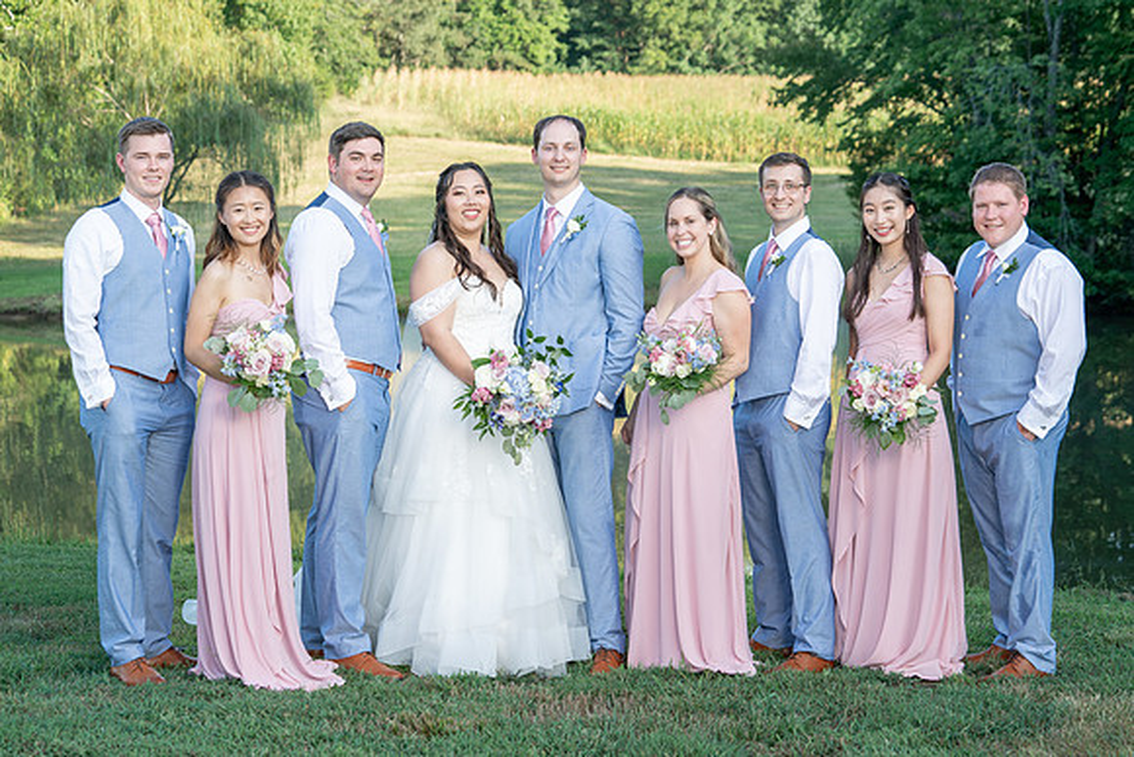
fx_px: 2470
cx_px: 546
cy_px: 393
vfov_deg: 17.4
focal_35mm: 78
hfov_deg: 25.9
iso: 250
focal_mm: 74
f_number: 5.6
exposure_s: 1/200
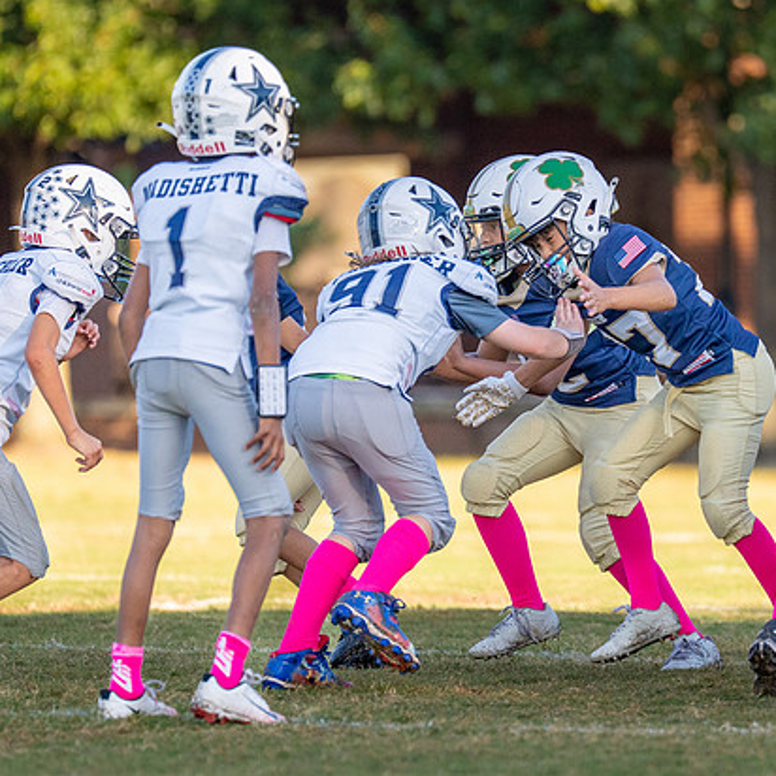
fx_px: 13391
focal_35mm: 528
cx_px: 566
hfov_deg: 3.3
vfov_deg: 3.3
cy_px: 424
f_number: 2.8
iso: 400
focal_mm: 200
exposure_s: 1/2500
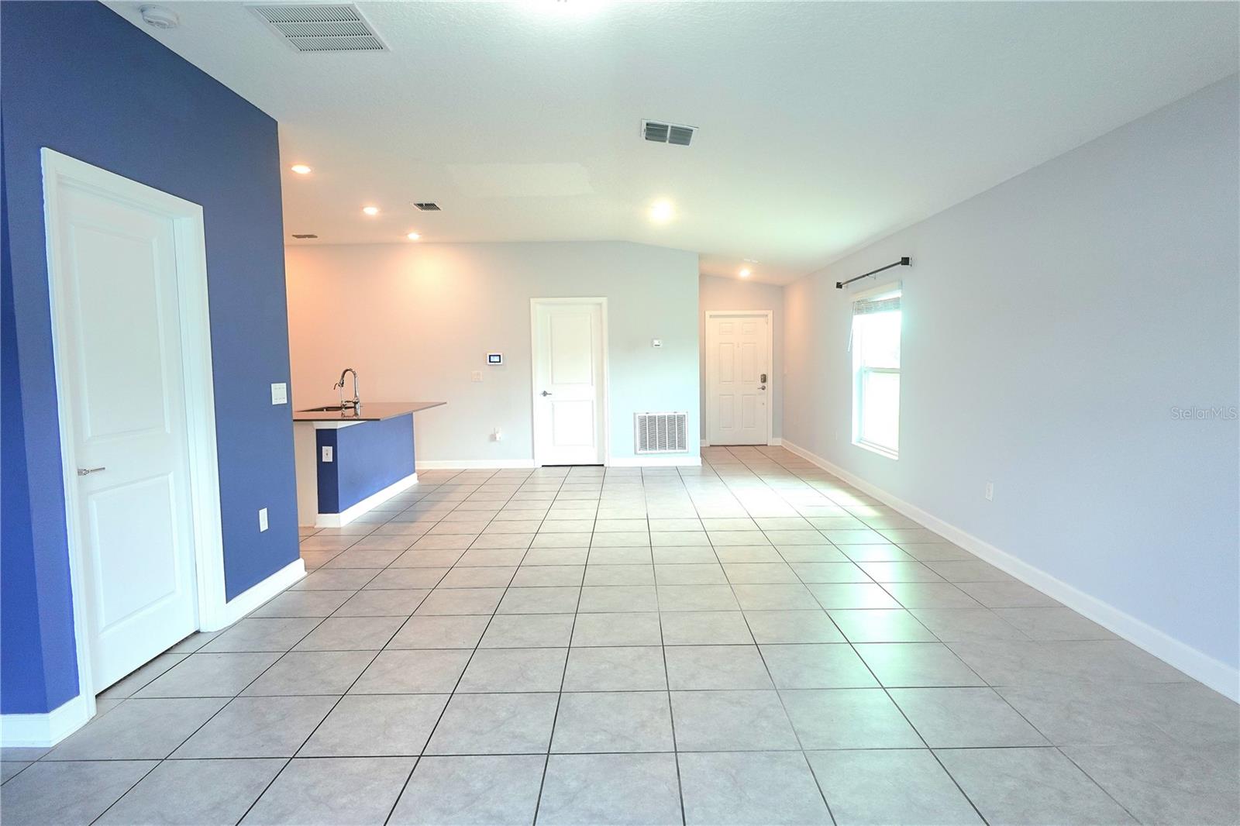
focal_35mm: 20
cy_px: 413
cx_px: 620
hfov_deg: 84.0
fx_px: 689
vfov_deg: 61.9
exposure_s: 1/125
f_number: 2
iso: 125
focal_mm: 7.6
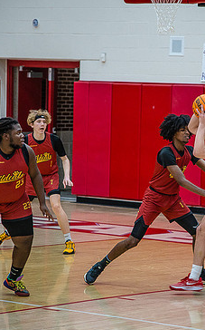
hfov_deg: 7.2
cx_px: 157
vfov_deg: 11.5
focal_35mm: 182
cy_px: 156
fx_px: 1629
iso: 2000
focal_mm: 112
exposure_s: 1/320
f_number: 4
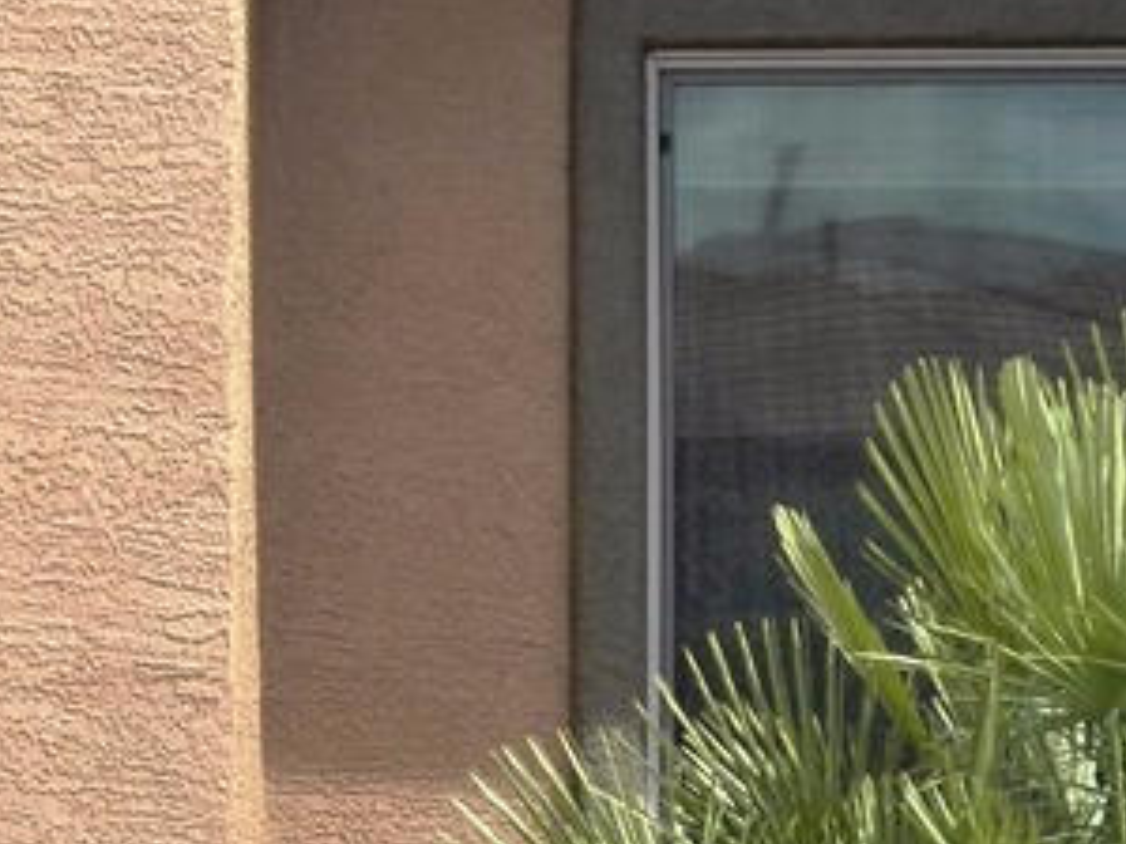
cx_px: -64
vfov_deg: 10.1
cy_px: 494
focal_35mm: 147
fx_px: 4780
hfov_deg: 13.2
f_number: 4
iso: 125
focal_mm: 7.9
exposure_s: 1/640
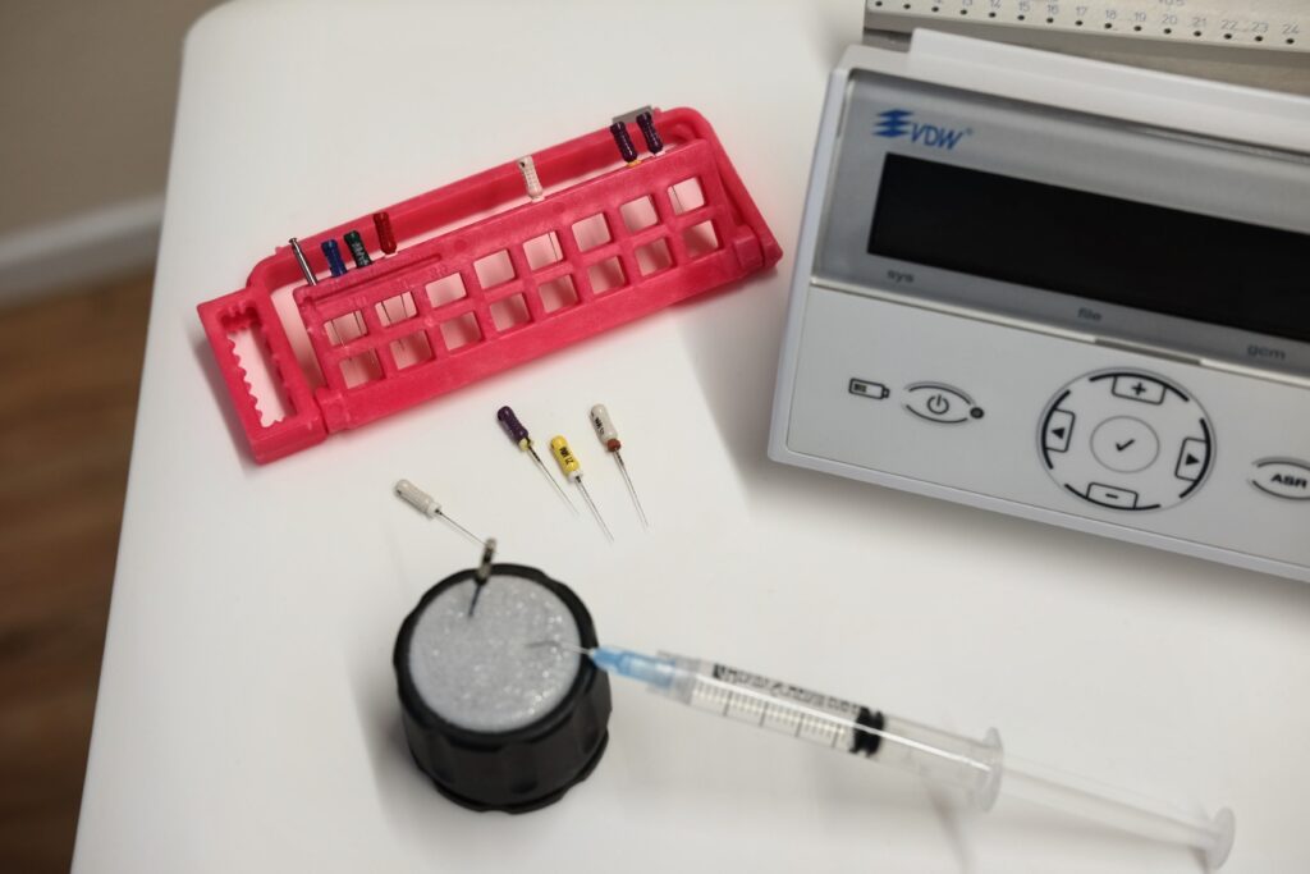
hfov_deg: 37.5
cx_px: 655
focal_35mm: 53
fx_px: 1929
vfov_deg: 25.5
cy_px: 437
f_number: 4
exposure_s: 1/125
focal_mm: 35
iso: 200
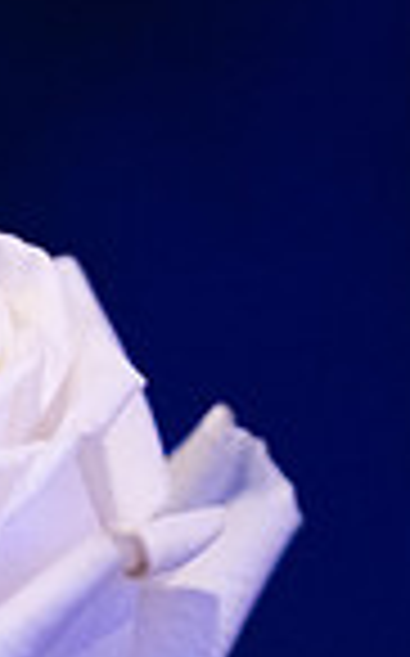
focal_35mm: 335
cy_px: 1039
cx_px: -190
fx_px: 6001
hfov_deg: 3.9
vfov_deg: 6.2
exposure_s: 1/320
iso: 1000
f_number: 1.2
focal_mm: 50
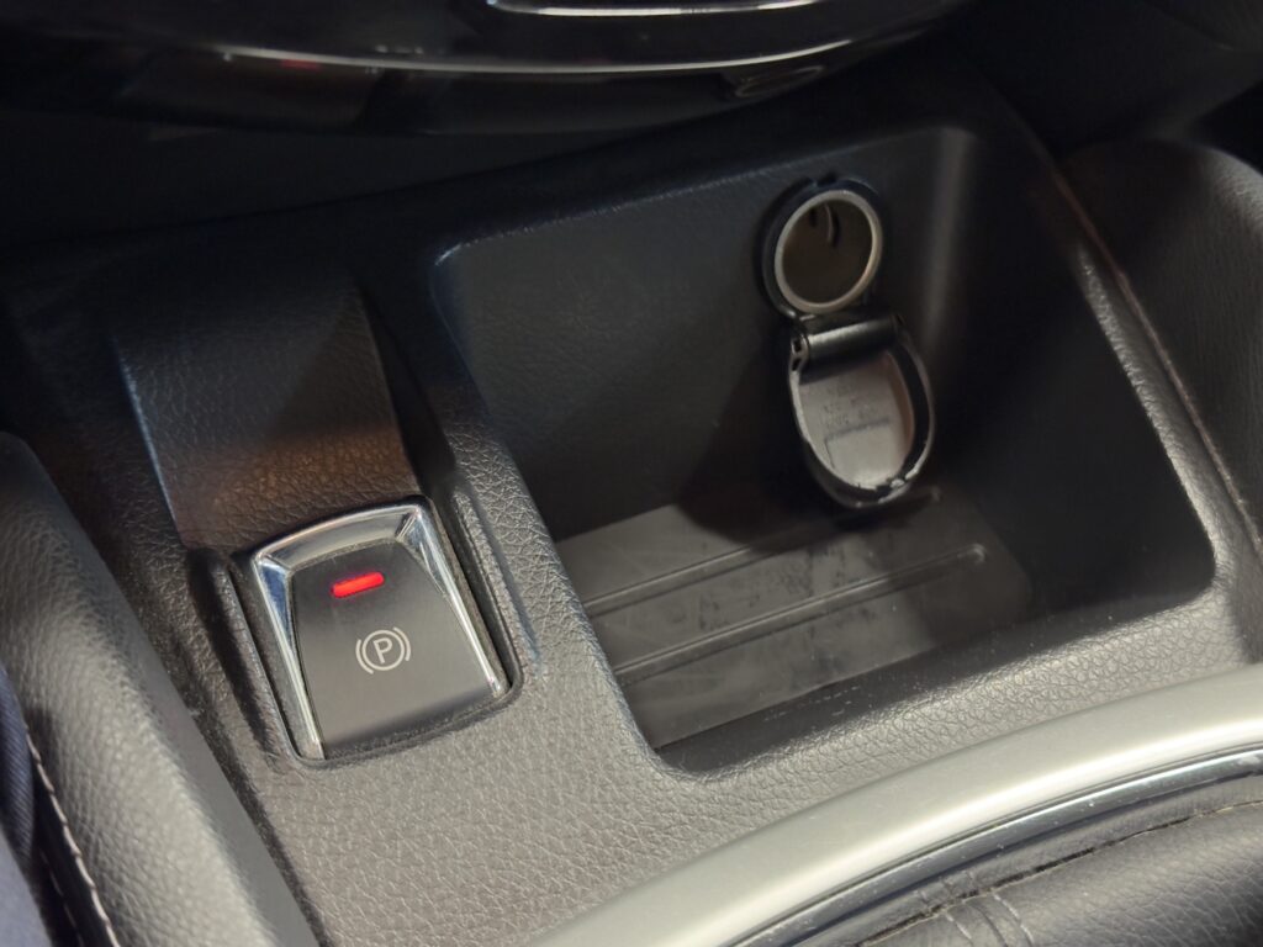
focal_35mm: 48
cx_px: 632
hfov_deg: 39.7
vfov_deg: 30.3
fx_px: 1751
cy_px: 474
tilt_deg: -47.9
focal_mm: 6.76
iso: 800
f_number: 1.78
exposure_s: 1/29
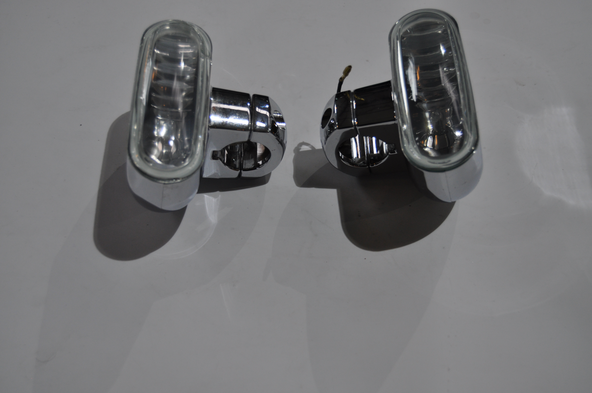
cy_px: 196
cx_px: 296
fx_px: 739
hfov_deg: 43.7
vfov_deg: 29.8
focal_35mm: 45
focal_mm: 30
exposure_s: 1/80
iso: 400
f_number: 4.2
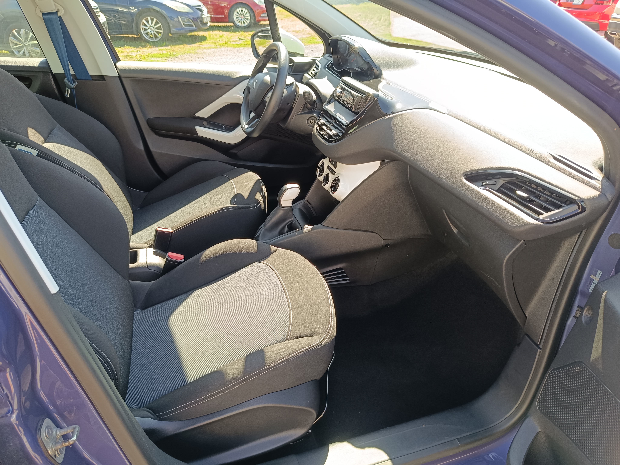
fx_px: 430
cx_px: 310
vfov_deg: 56.8
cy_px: 232
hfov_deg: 71.6
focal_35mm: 24
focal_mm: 5.59
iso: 52
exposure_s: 1/102
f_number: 1.88
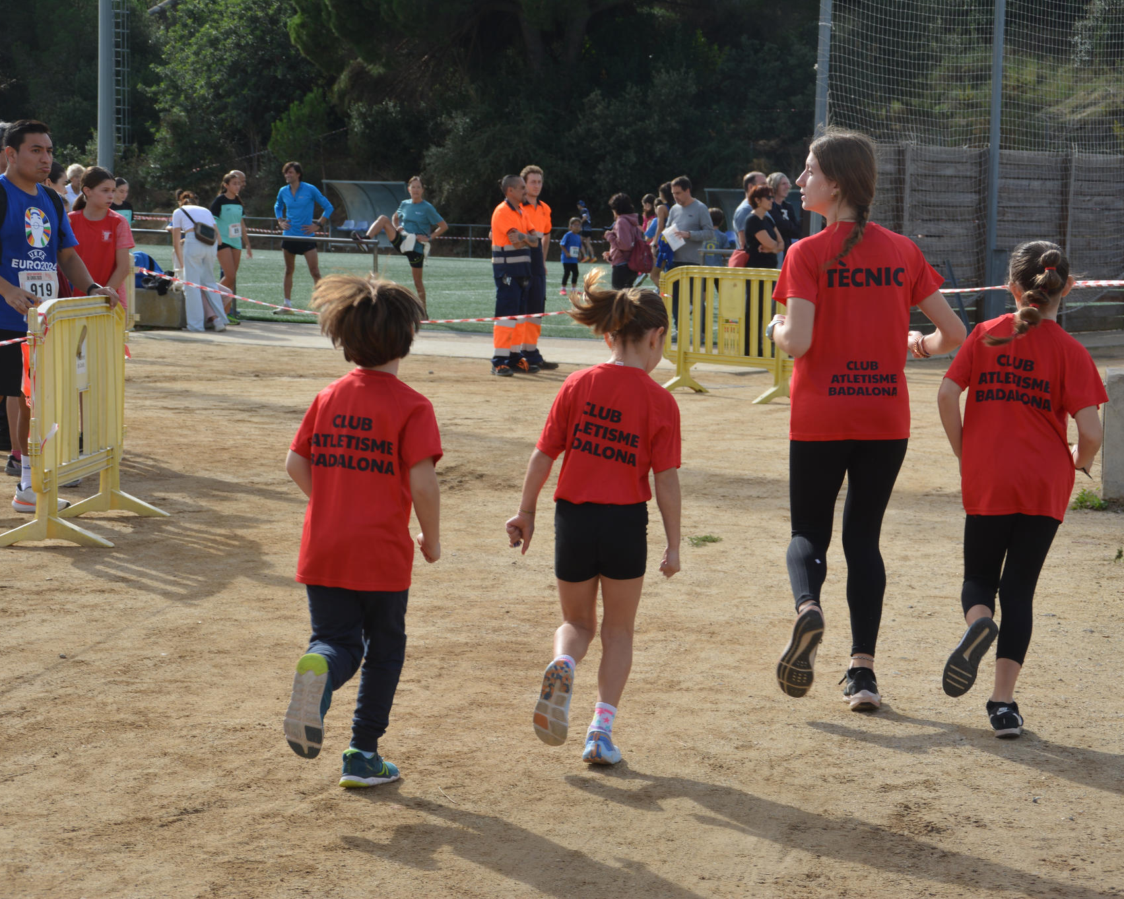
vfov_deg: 17.5
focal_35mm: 88
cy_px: 450
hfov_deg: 21.7
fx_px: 2928
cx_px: 571
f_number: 8
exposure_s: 1/250
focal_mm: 52
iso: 110
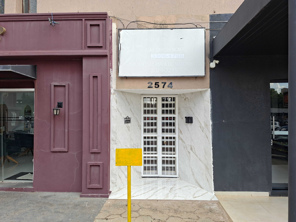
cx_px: 148
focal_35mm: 23
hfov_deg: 73.9
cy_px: 111
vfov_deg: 58.9
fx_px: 197
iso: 50
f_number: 1.8
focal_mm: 5.54
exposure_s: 1/391
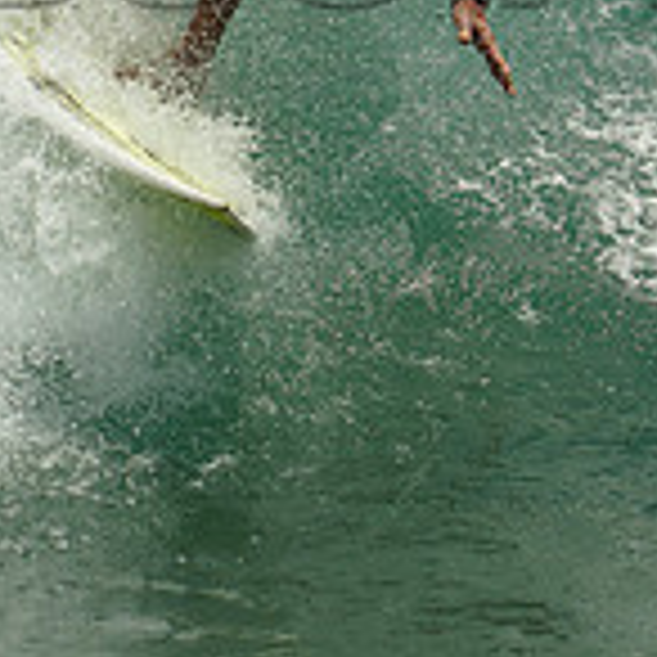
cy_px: -115
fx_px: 29032
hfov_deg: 1.3
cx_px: 176
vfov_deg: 1.3
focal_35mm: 1352
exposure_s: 1/1600
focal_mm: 400
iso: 100
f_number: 3.2
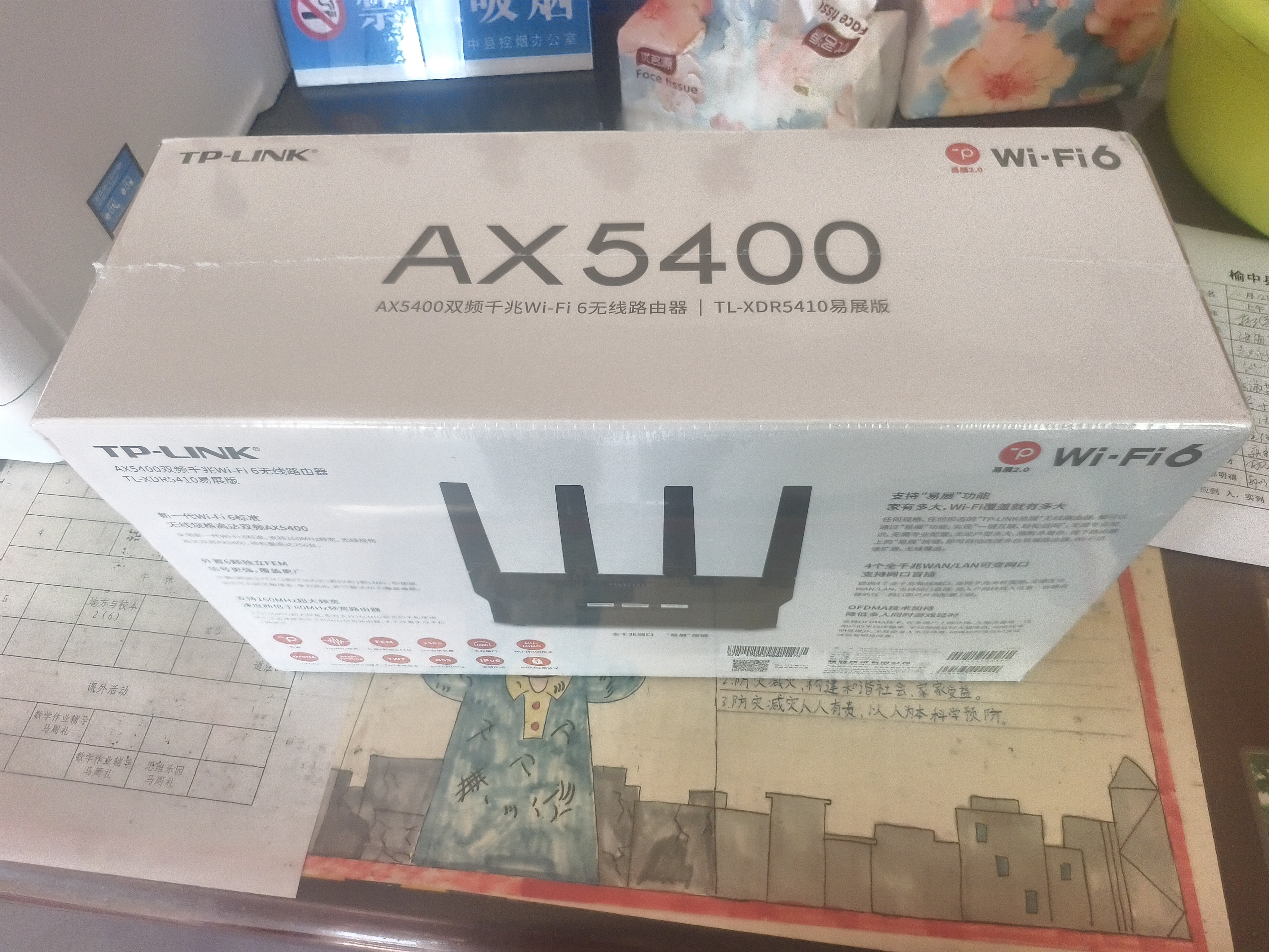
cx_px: 634
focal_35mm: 23
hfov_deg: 73.9
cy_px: 476
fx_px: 843
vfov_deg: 58.9
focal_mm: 5.6
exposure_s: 1/100
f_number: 1.57
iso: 819
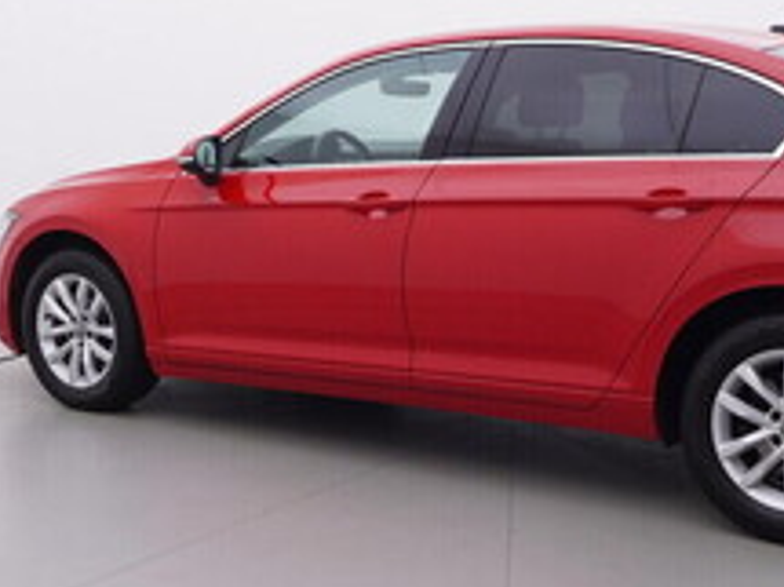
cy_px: 294
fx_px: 1250
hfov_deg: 34.7
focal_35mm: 55
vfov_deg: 26.4
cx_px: 476
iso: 200
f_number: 5
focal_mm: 15
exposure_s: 1/80
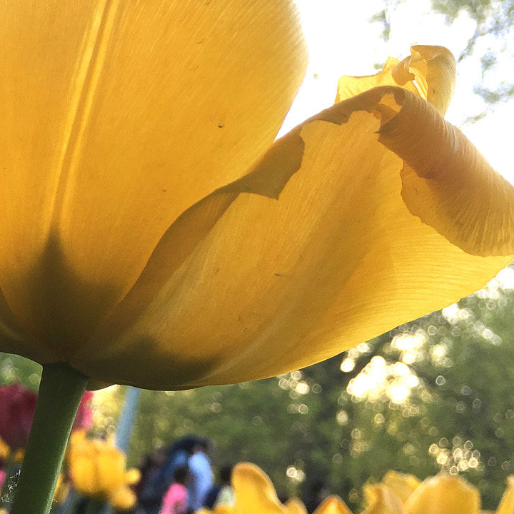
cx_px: -9
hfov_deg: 28.1
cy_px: 217
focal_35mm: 57
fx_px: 958
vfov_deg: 30.0
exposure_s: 1/120
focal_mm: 4.15
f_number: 2.2
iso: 25
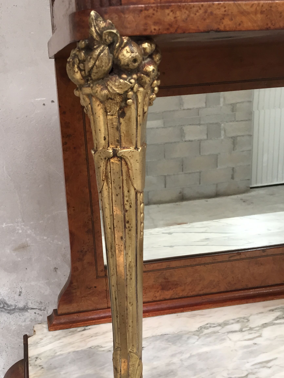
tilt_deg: -20.3
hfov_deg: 35.0
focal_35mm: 41
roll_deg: +4.2
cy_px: 246
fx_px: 448
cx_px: 109
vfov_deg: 45.2
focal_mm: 4.15
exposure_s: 1/33
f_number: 2.2
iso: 80
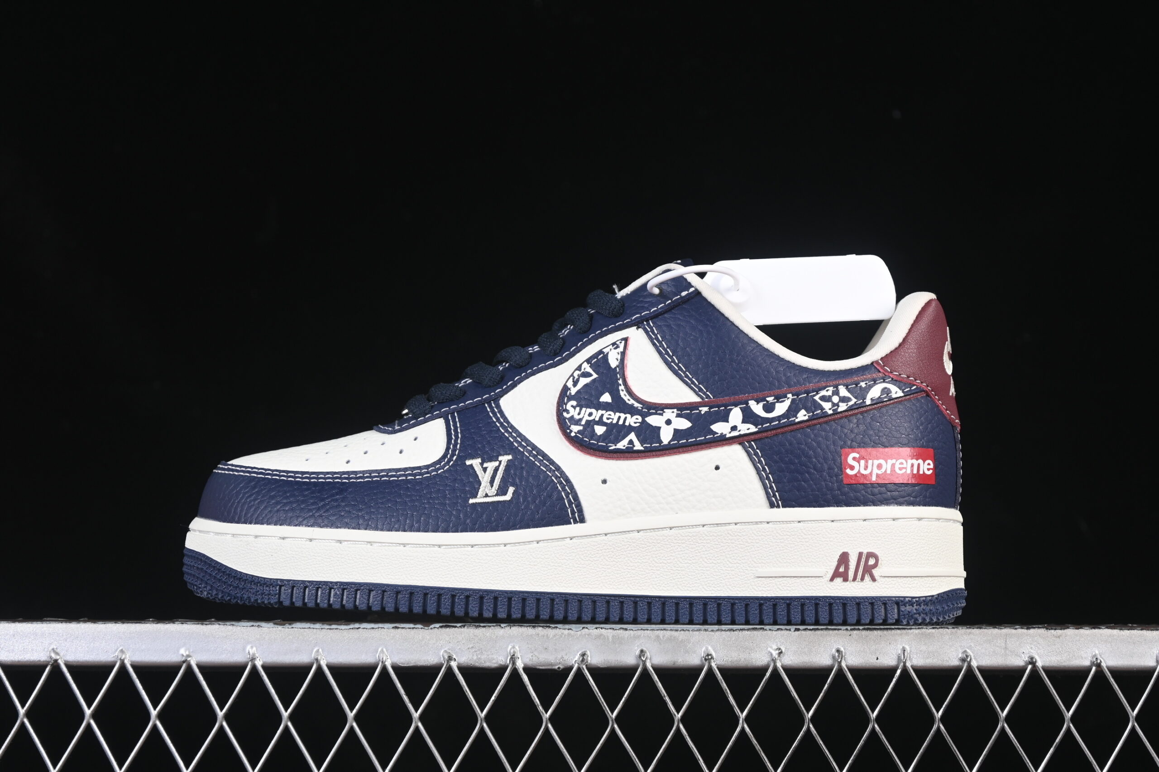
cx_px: 580
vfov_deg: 18.2
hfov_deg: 27.0
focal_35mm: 75
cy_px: 386
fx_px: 2415
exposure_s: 1/60
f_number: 6.3
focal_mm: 50
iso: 160
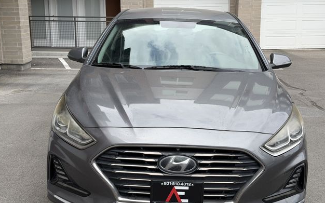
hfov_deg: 38.9
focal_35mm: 52
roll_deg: +0.5
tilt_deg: -12.0
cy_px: 113
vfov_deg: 24.8
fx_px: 460
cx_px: 161
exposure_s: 1/1575
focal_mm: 6.76
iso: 64
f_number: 1.78
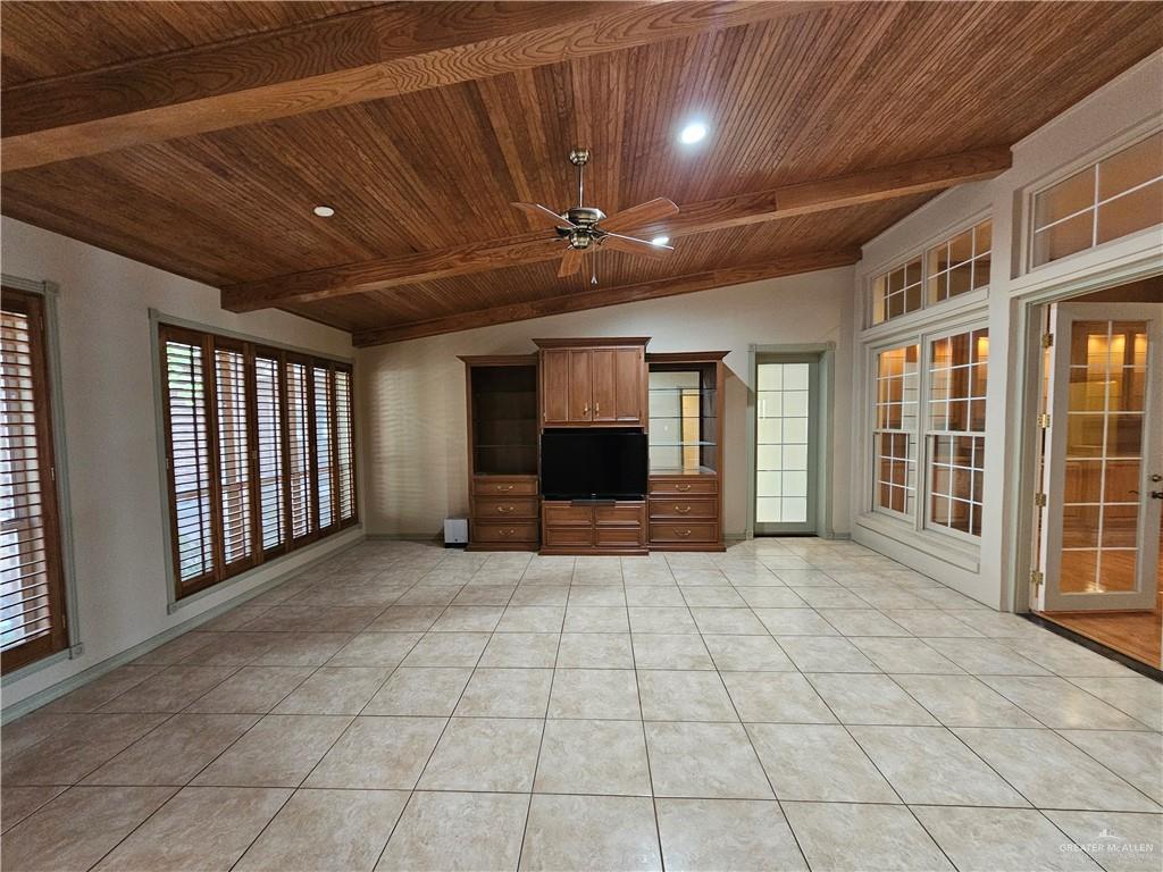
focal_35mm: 13
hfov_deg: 106.2
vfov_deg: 89.9
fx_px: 437
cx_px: 582
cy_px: 436
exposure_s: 1/30
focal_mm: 2.2
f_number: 2.2
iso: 640
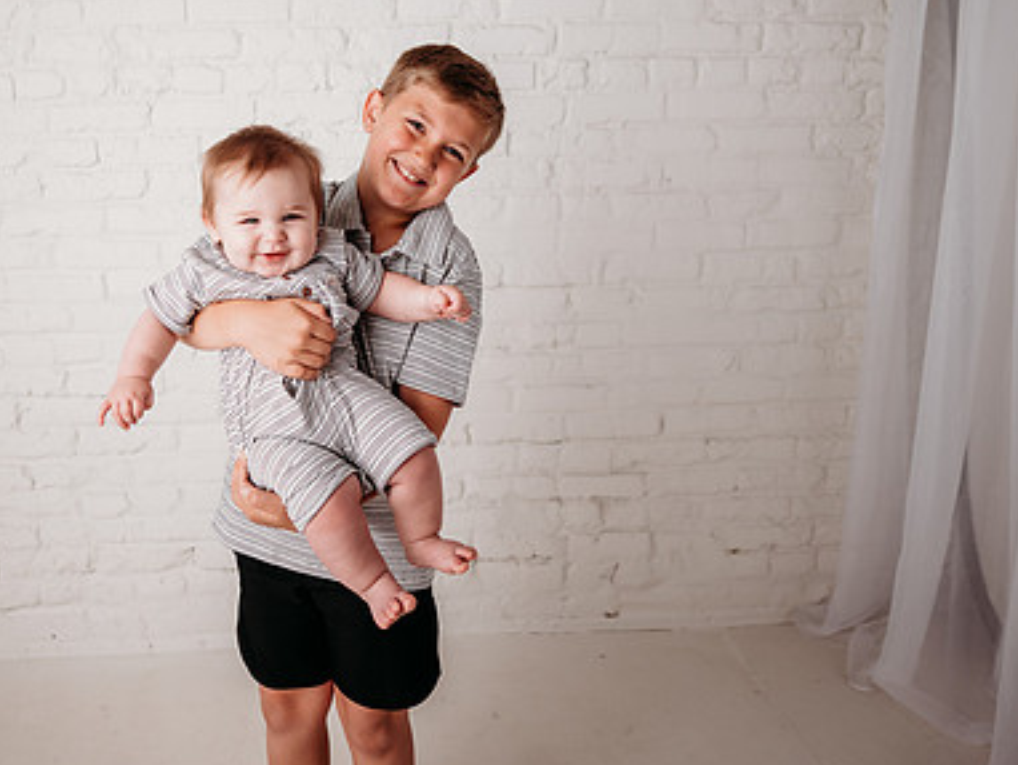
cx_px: 357
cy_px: 268
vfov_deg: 40.3
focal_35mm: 35
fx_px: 1030
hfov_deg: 51.8
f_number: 2
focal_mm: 24
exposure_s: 1/200
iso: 100
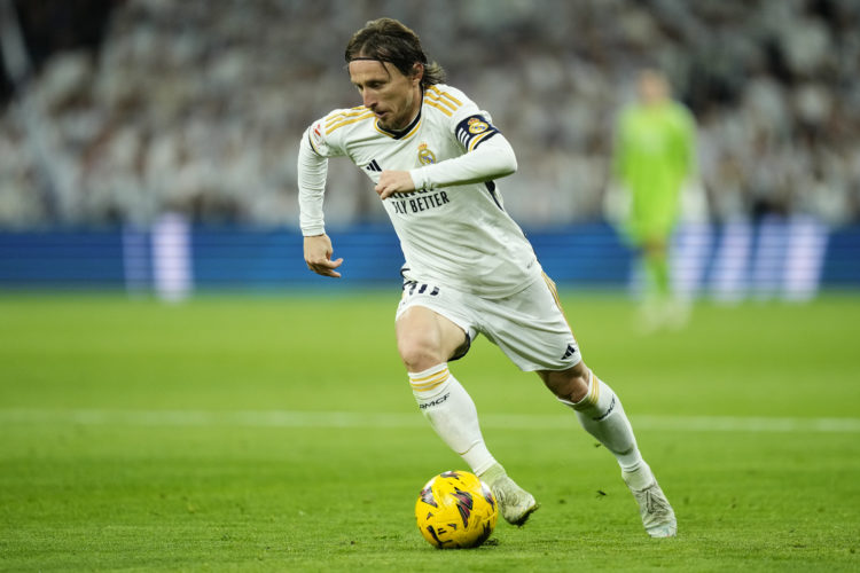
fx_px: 9555
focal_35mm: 400
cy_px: 286
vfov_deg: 3.4
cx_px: 430
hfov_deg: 5.2
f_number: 2.8
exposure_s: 1/2000
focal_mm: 400
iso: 2500
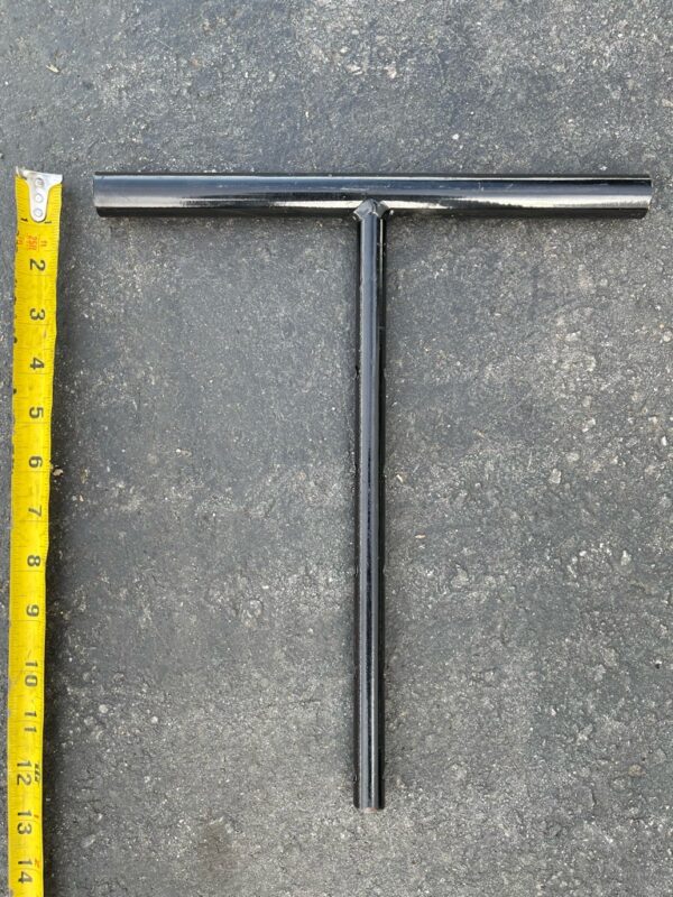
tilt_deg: -88.0
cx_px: 336
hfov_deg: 53.1
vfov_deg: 67.3
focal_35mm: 26
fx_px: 674
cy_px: 448
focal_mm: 5.1
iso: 32
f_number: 1.6
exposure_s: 1/193
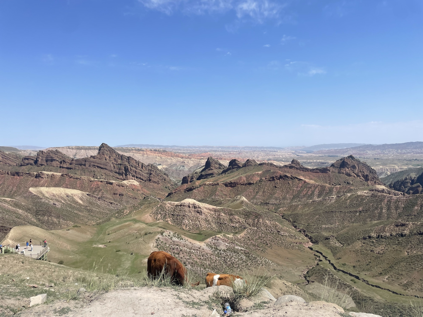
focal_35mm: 26
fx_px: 318
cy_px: 158
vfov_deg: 53.1
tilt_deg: -2.9
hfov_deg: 67.3
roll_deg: +0.9
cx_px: 212
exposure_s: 1/5051
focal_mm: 4.2
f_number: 1.6
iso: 32
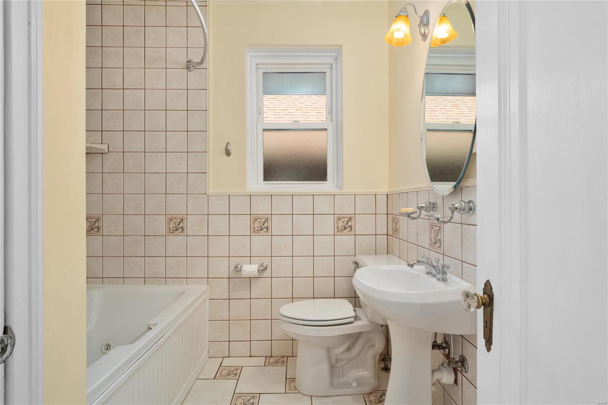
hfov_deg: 90.0
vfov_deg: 67.4
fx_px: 304
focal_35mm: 18
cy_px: 202
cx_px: 304
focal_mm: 9
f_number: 8
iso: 400
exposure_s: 1/8
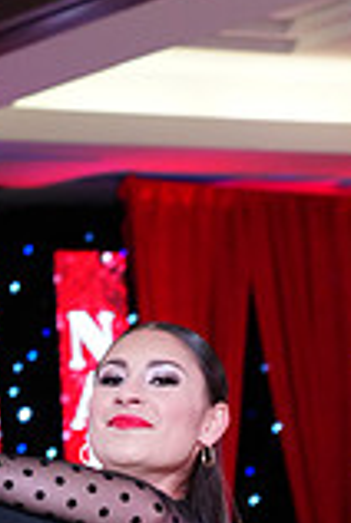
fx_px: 3363
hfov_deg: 6.0
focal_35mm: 231
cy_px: 857
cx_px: -18
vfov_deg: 8.6
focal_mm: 63
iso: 2500
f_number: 4.5
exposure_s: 1/250
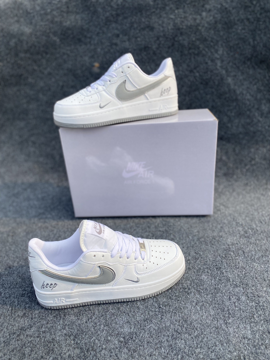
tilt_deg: -29.3
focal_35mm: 26
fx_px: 270
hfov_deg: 53.1
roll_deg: +4.3
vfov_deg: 67.3
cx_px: 135
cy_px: 180
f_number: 1.8
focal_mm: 4.25
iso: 32
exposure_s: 1/1464
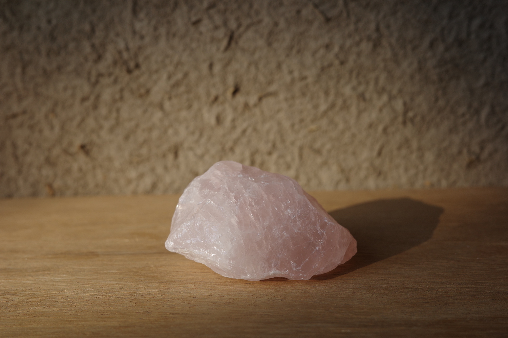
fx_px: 564
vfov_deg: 33.4
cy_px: 169
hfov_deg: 48.5
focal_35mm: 40
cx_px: 254
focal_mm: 26
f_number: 4.5
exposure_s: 1/320
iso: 200
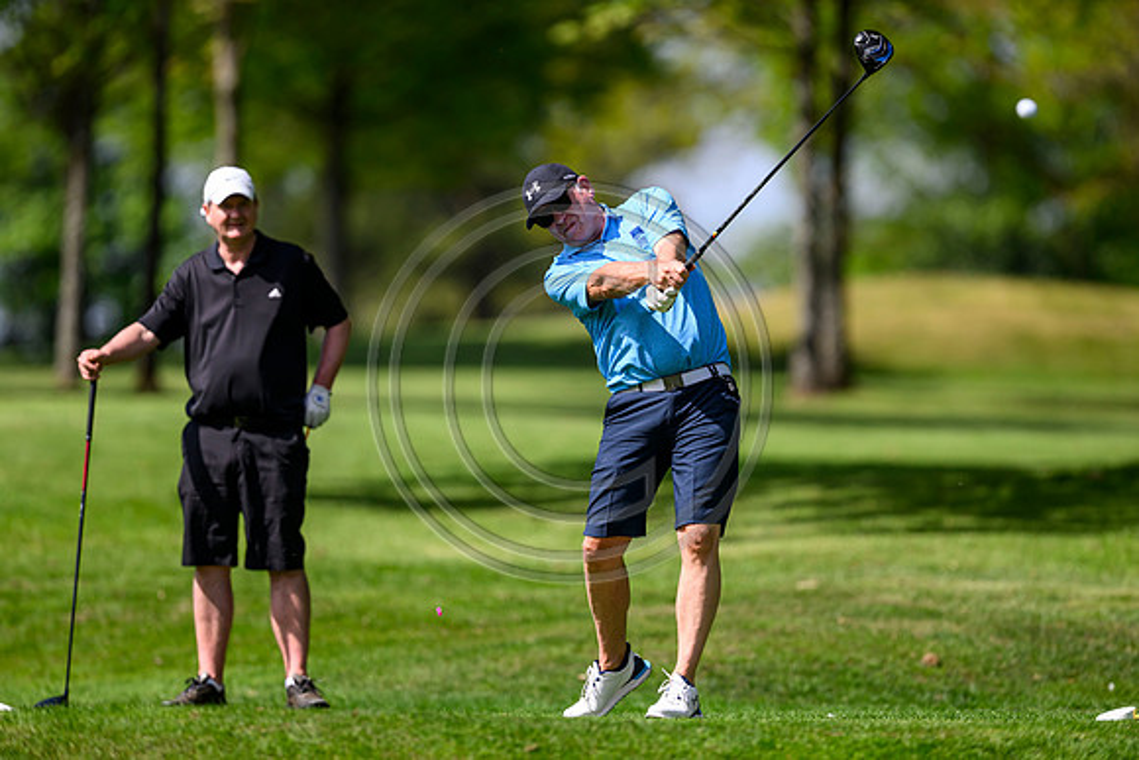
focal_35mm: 400
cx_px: 570
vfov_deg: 3.4
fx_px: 12658
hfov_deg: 5.2
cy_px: 380
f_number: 3.5
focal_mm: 400
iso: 500
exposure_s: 1/4000
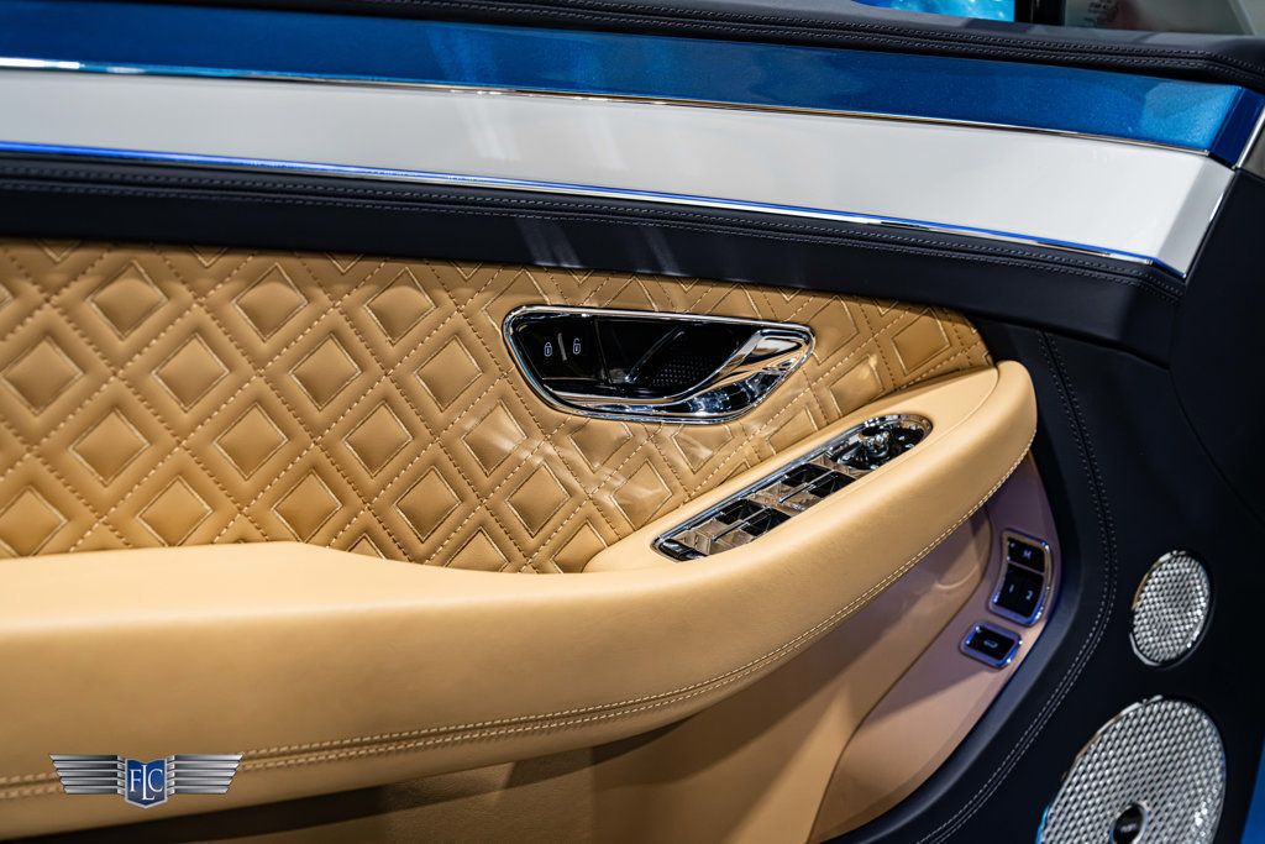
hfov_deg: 38.9
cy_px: 422
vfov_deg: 26.5
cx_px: 632
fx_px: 1792
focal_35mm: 51
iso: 1600
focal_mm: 51
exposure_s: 1/30
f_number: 5
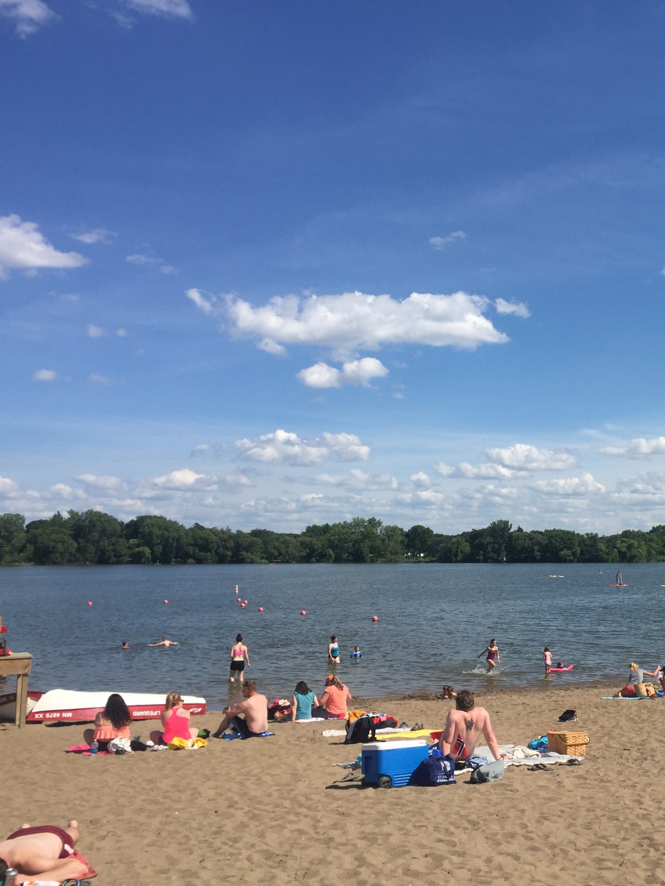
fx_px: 999
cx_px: 594
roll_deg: -1.2
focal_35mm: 39
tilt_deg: +5.7
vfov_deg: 47.9
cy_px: 440
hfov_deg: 34.8
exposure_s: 1/3300
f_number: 2.2
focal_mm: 4.15
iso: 32
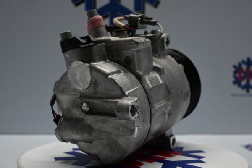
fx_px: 331
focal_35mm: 47
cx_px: 126
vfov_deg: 28.5
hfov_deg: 41.7
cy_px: 84
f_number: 5
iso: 320
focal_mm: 31.5
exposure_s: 1/50
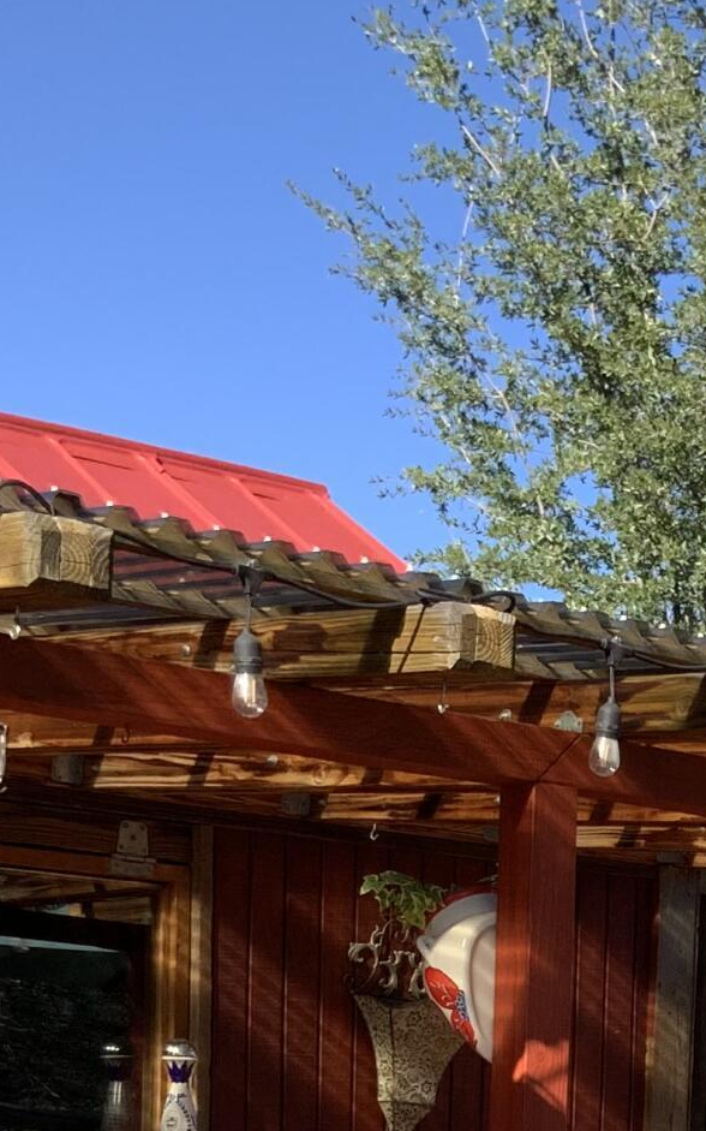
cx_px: 987
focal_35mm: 98
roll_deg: -1.5
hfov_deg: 12.8
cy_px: 1310
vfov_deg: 20.1
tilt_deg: -4.1
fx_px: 3017
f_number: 1.8
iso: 16
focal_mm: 3
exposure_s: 1/1076
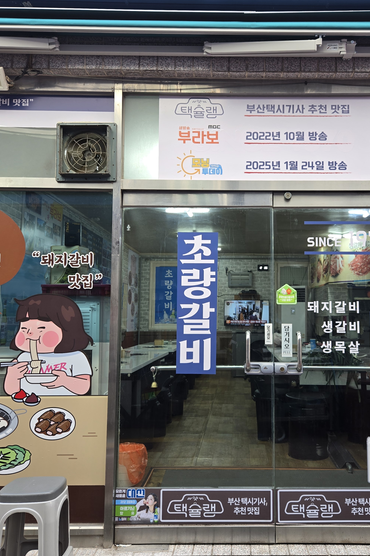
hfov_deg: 40.5
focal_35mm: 32
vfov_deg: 58.7
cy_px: 278
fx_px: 493
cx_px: 251
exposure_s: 1/120
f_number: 1.8
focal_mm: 5.4
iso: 40
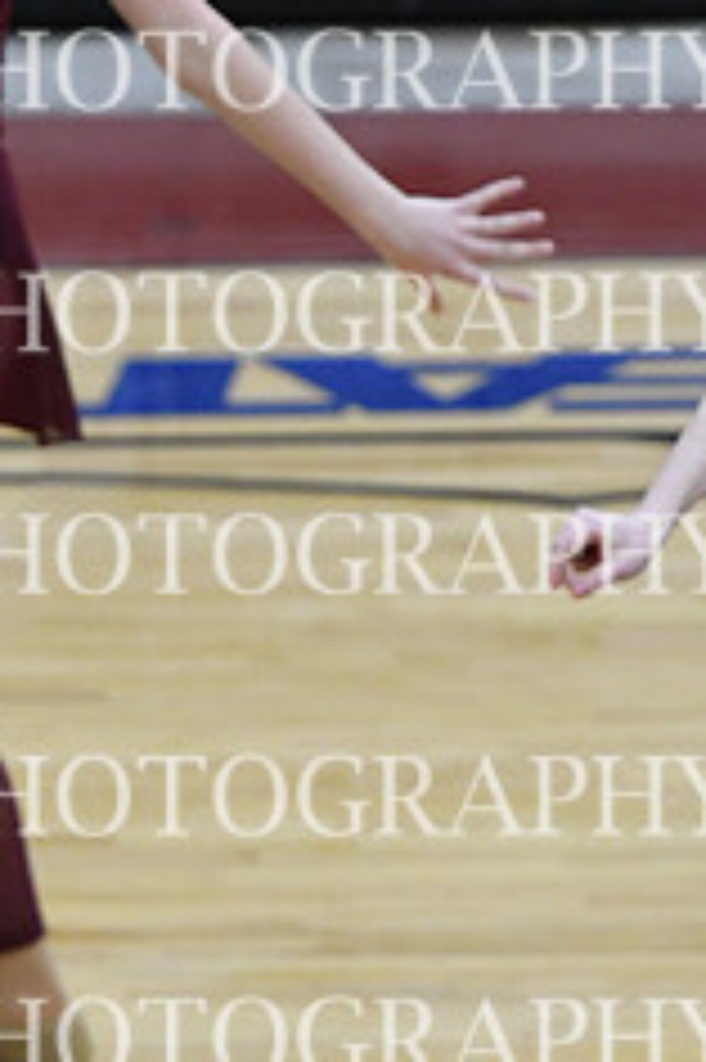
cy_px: 675
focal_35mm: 664
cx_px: -124
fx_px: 19560
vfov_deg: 3.1
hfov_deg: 2.1
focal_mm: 180
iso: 4000
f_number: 3.5
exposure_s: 1/400
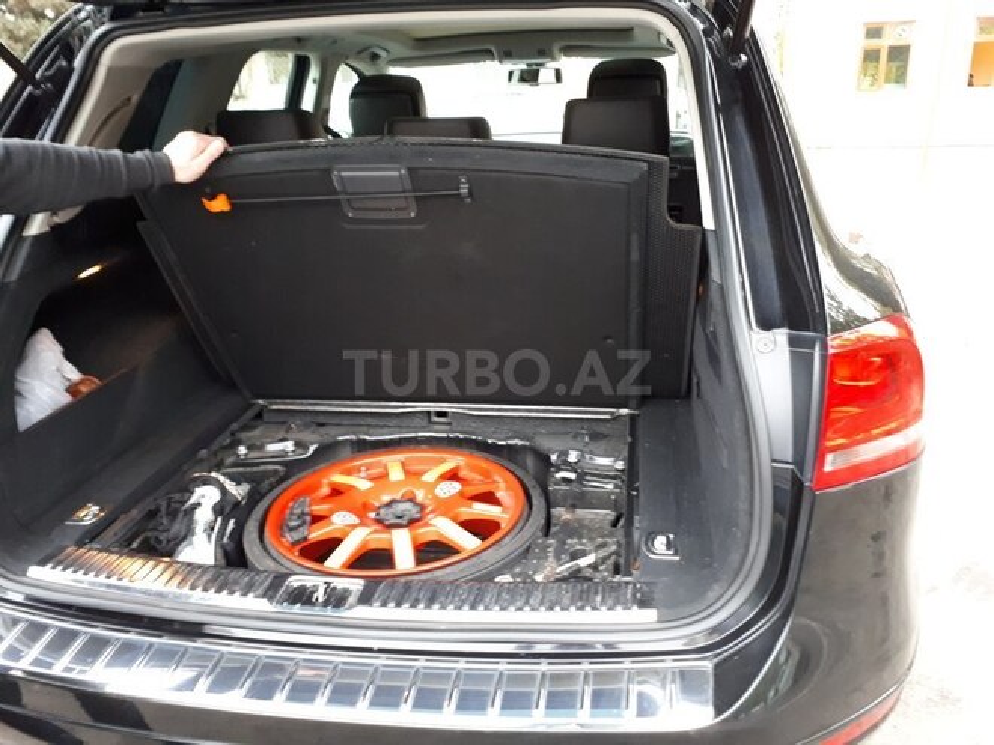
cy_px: 372
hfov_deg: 65.3
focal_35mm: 27
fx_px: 775
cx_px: 497
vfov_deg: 51.4
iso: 250
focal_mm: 3.6
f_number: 1.9
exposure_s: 1/17
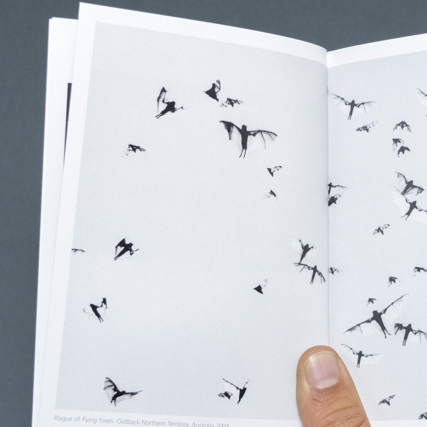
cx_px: 335
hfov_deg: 18.1
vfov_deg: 18.3
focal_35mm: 95
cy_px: 232
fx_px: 1326
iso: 800
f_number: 5.6
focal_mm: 30
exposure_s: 1/200
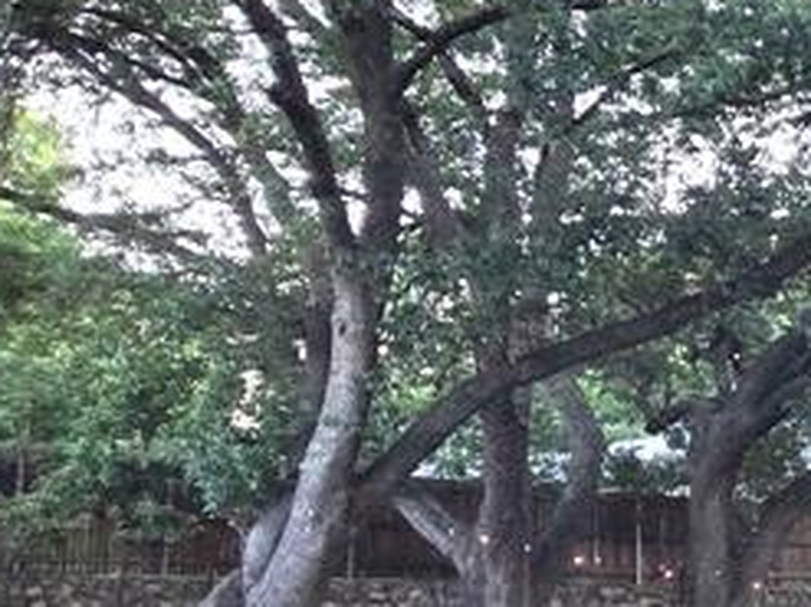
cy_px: 532
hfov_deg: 23.4
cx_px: 1372
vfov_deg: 26.2
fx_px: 1265
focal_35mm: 54
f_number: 2.2
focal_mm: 2.2
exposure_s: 1/120
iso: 160
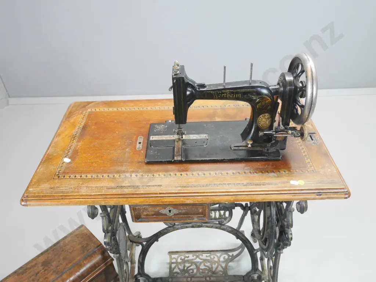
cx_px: 188
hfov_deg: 59.9
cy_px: 141
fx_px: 326
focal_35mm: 30
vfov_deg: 46.8
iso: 3200
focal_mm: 15
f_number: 4.5
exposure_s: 1/60
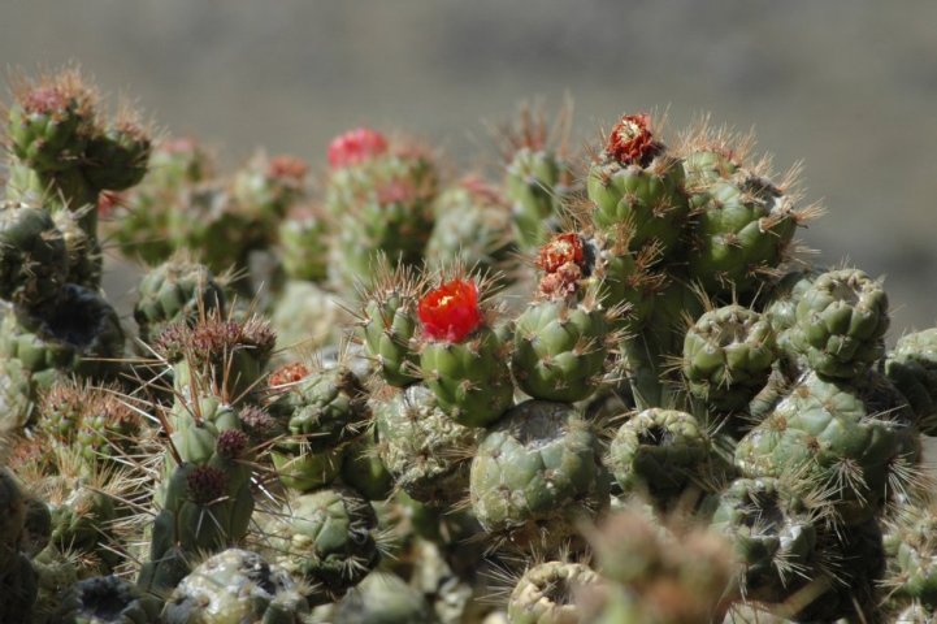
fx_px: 7804
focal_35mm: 300
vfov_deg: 4.6
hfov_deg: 6.9
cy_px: 312
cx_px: 468
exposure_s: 1/400
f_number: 11
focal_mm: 200
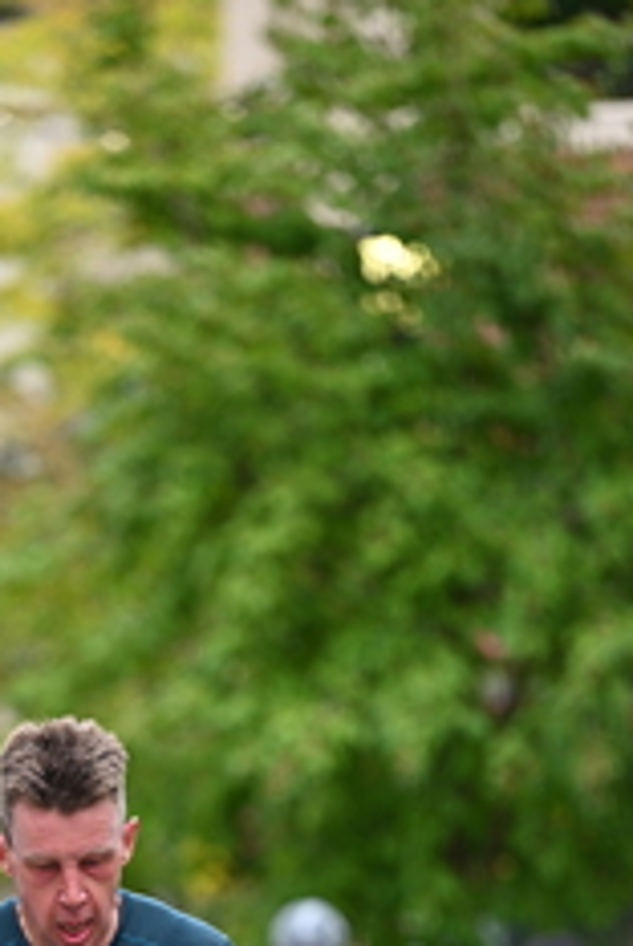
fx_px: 10860
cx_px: 132
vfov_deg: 5.0
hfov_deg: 3.3
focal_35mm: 413
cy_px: 1023
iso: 1000
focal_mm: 175
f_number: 2.8
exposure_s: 1/1600
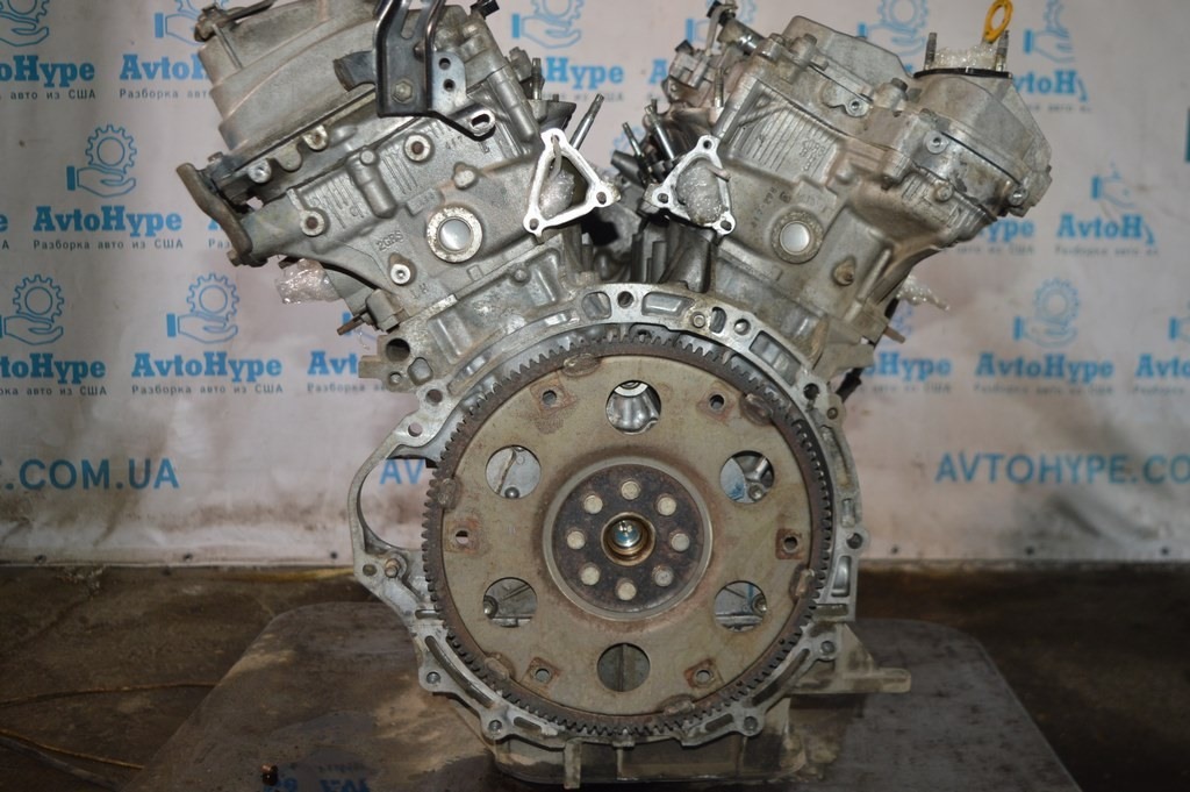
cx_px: 595
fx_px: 1239
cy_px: 396
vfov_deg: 35.4
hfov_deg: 51.3
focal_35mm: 38
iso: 450
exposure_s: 1/60
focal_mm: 25
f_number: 4
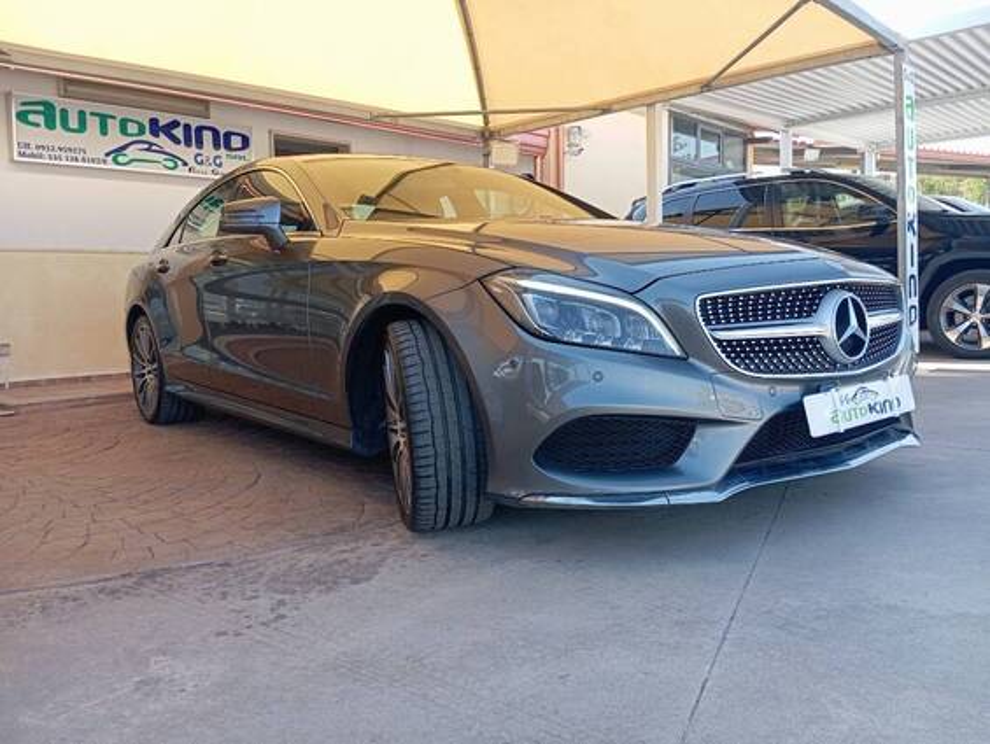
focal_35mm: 28
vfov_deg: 49.8
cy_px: 372
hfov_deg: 63.4
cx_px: 495
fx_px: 802
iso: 55
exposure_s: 1/127
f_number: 1.8
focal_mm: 4.22
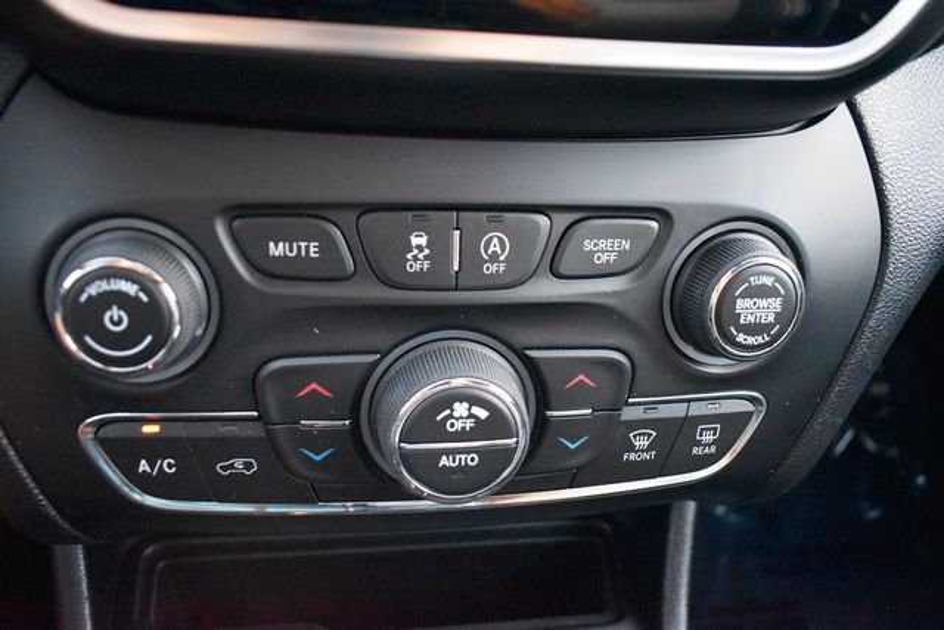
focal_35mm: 27
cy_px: 315
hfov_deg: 67.4
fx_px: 708
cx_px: 472
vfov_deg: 48.0
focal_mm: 18
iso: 4500
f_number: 3.5
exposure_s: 1/125
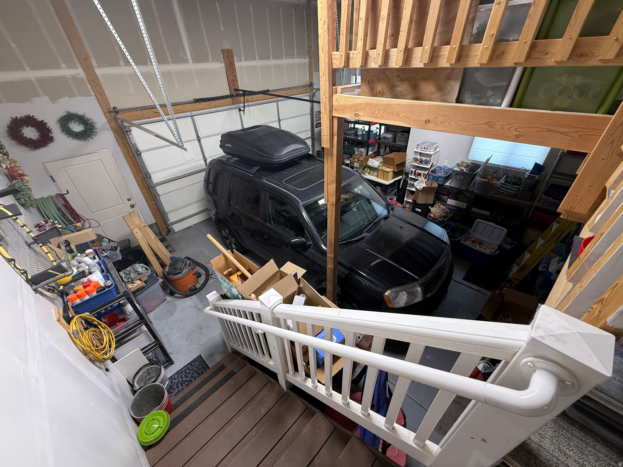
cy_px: 234
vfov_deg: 85.7
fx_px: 252
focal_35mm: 14
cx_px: 312
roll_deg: +2.2
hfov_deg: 102.1
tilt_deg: -34.2
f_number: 2.2
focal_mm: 2.22
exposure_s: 1/120
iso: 250
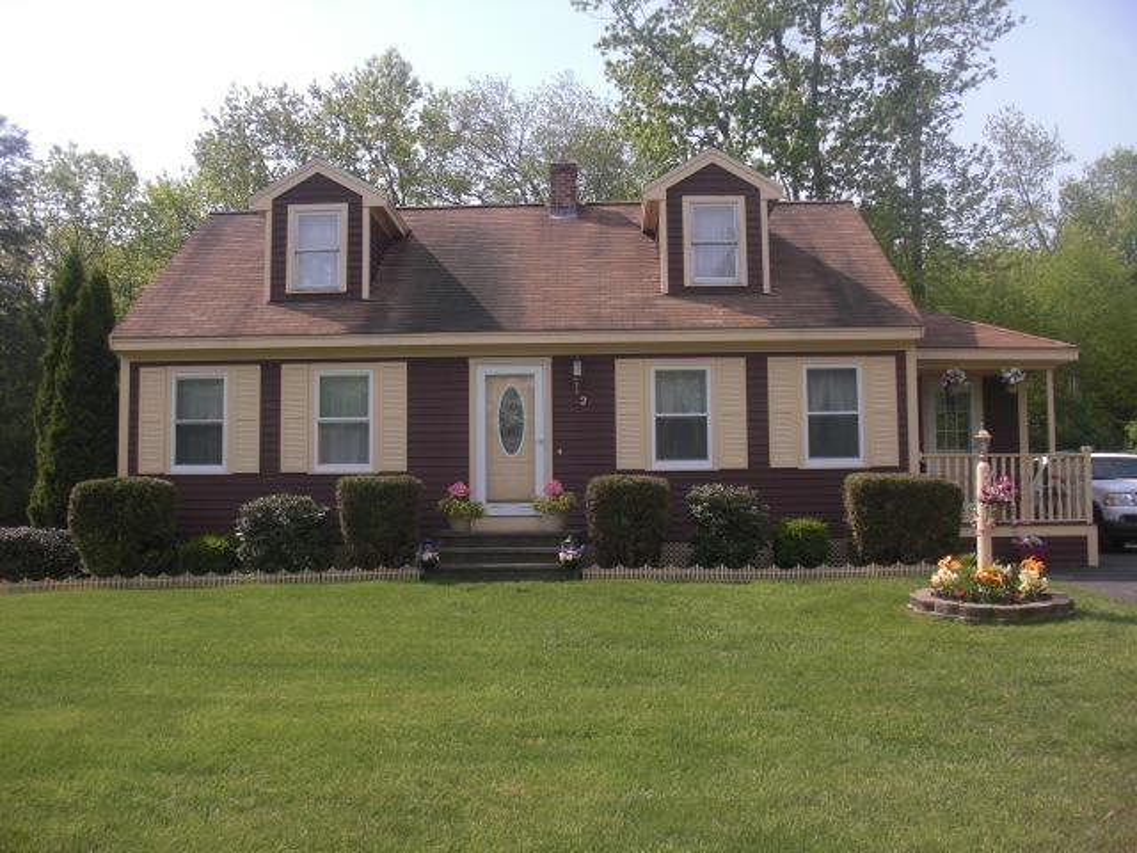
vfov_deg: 39.7
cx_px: 568
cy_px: 426
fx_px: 1182
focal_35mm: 36
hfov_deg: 51.4
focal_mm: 6.3
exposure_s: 1/640
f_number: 2.8
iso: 50
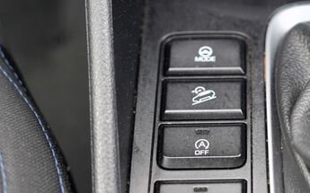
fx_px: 869
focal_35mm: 103
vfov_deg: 12.7
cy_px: 98
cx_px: 251
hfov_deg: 20.0
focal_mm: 34
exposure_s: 1/50
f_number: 3.2
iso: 100
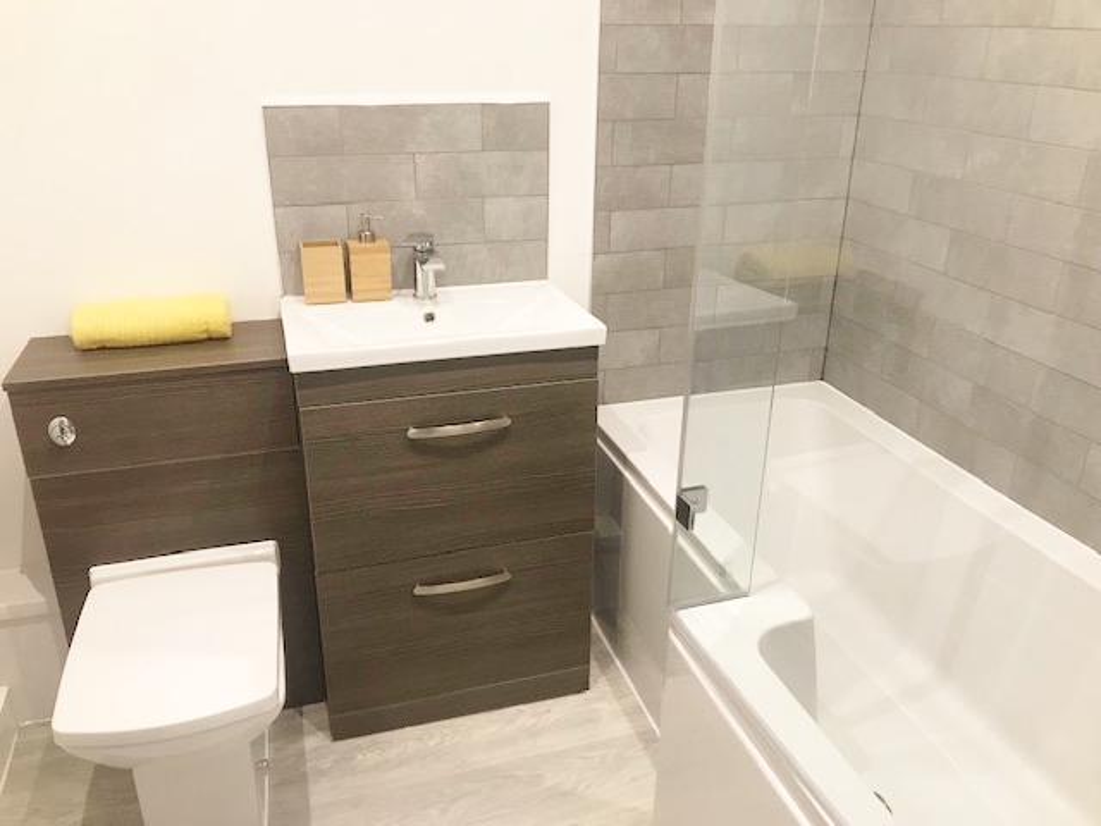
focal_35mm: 28
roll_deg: -0.4
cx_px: 550
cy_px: 413
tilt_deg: -22.2
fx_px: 891
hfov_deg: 63.4
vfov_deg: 49.7
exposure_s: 1/25
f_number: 1.8
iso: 40
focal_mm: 3.99
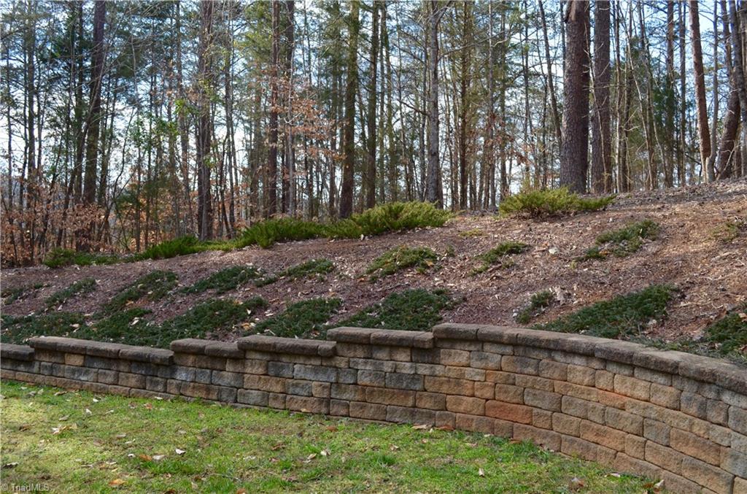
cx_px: 374
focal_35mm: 36
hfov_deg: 53.3
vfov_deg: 36.7
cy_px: 247
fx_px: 745
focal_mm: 24
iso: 200
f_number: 7.1
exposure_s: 1/200
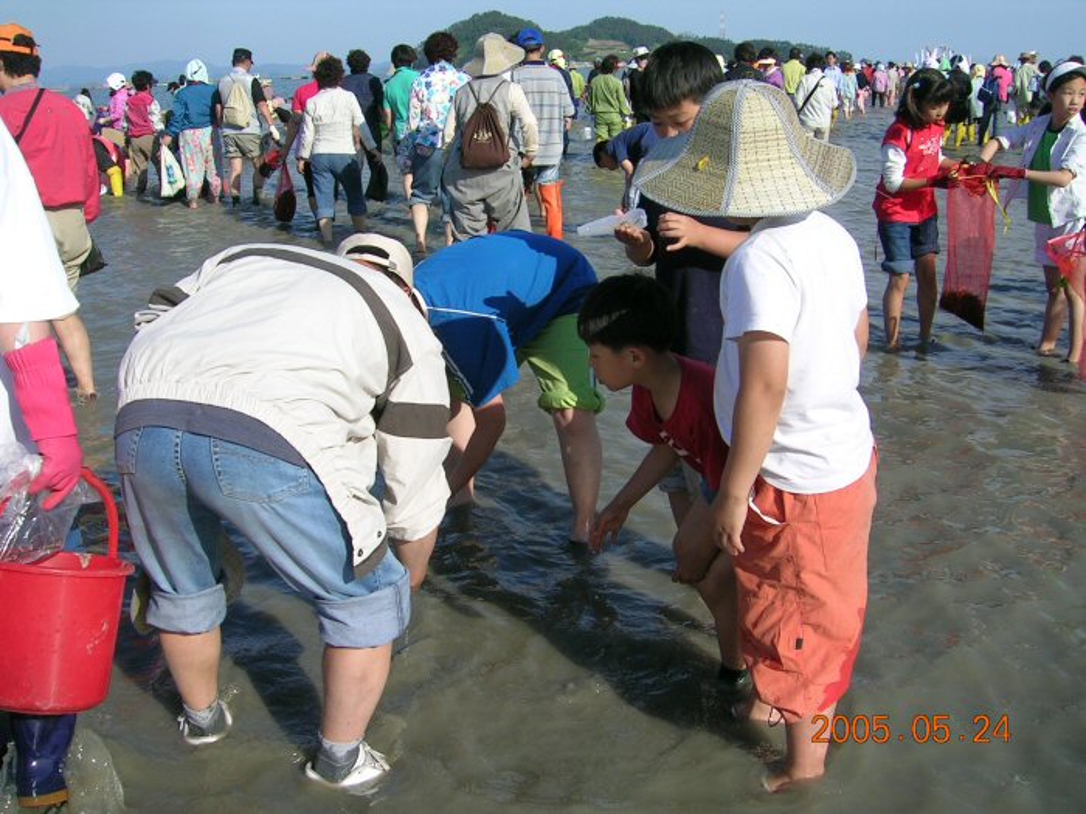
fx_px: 1098
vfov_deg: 40.7
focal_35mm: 35
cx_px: 543
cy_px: 407
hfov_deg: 52.6
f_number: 4.8
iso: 50
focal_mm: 5.4
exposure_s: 1/522
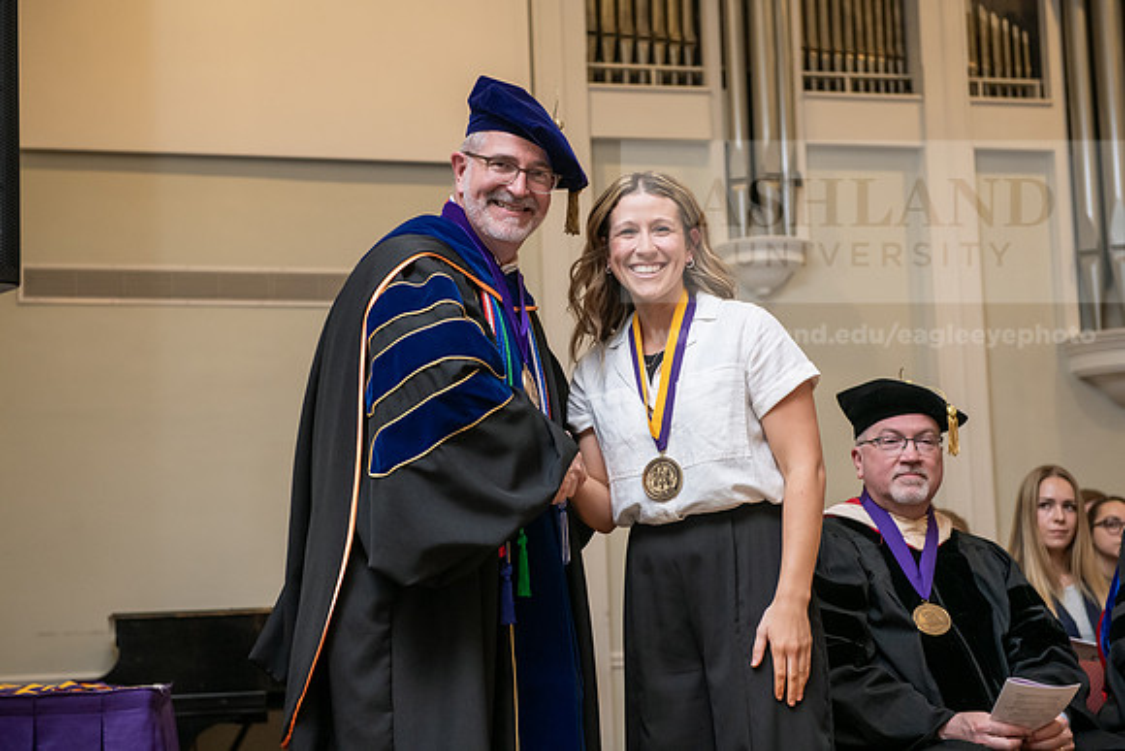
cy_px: 376
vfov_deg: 19.5
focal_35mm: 70
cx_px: 562
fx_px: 2188
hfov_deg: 28.8
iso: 1600
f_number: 4.5
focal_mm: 70
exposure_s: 1/200
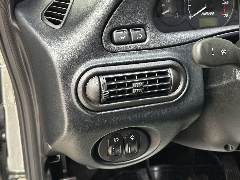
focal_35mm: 48
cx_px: 120
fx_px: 333
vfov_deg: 30.3
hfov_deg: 39.7
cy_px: 90
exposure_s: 1/25
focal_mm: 6.86
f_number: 1.78
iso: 500
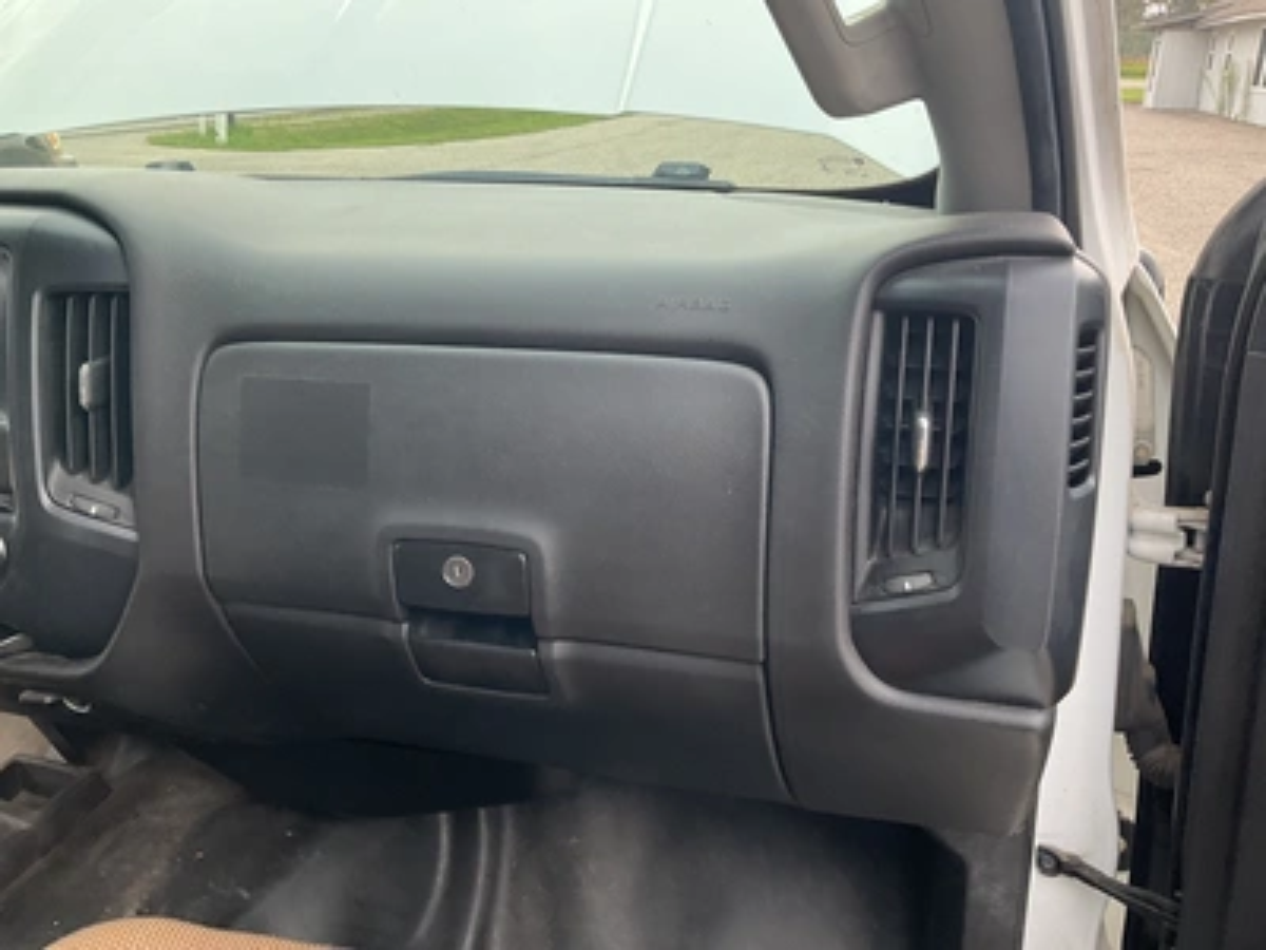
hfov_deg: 61.7
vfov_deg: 48.2
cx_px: 633
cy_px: 475
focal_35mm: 29
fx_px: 1061
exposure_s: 1/122
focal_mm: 3
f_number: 1.8
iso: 32
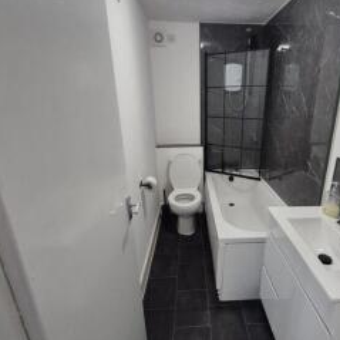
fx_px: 233
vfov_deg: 71.9
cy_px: 190
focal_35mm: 21
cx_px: 206
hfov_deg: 71.3
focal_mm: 1.74
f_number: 2.2
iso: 320
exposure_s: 1/50
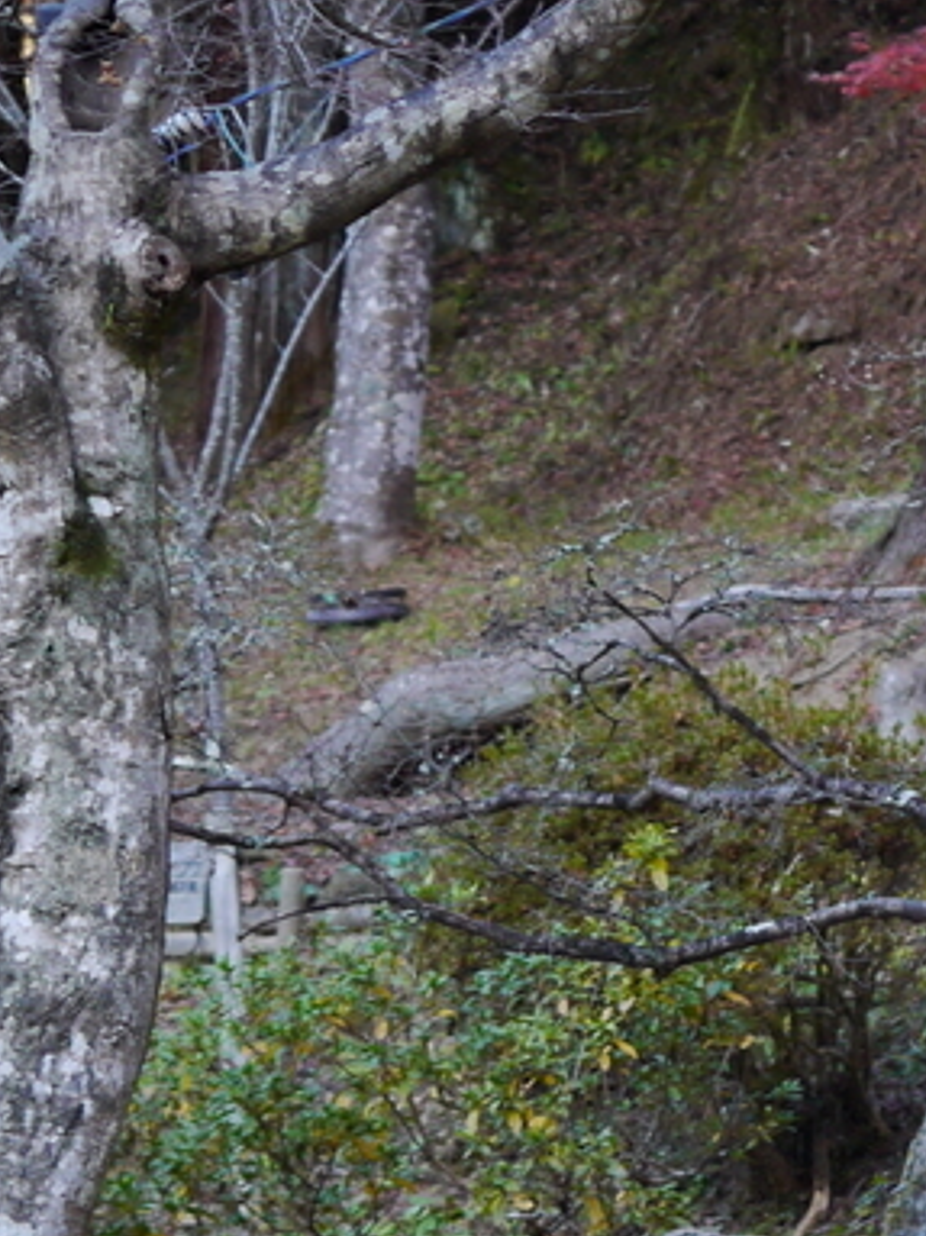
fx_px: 10064
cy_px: 1281
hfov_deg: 5.2
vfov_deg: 7.0
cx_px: 1120
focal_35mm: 282
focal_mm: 45
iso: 250
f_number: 4
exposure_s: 1/100
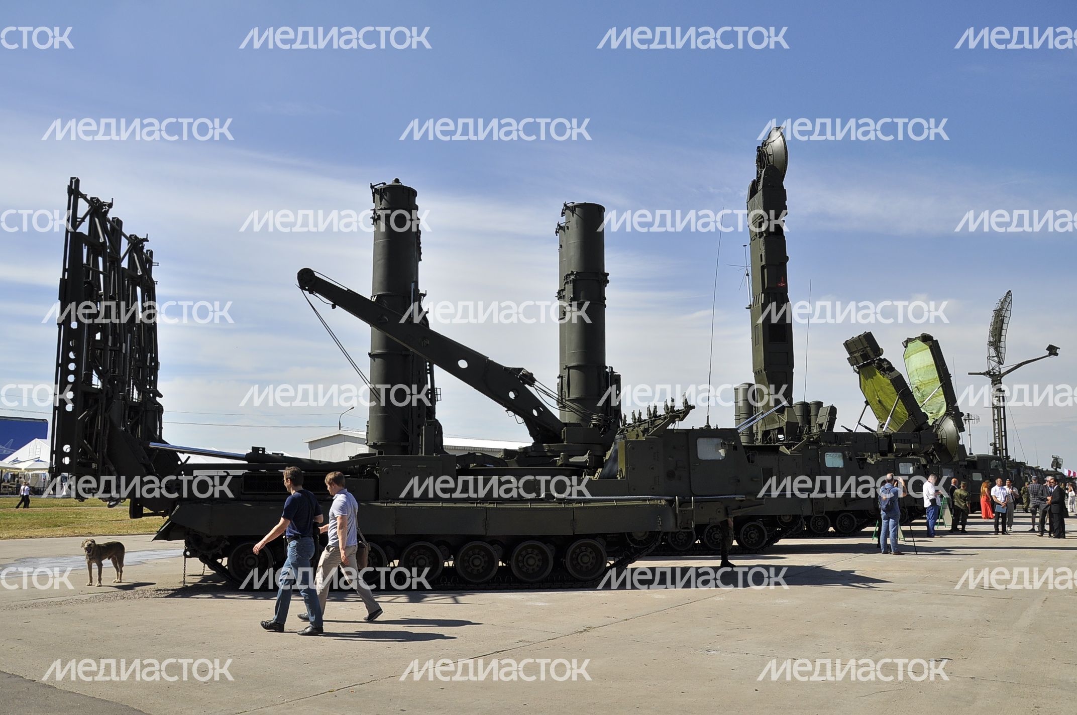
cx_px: 538
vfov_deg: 47.8
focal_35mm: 27
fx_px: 807
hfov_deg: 67.4
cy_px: 358
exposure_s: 1/1250
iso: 200
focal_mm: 18
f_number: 7.1
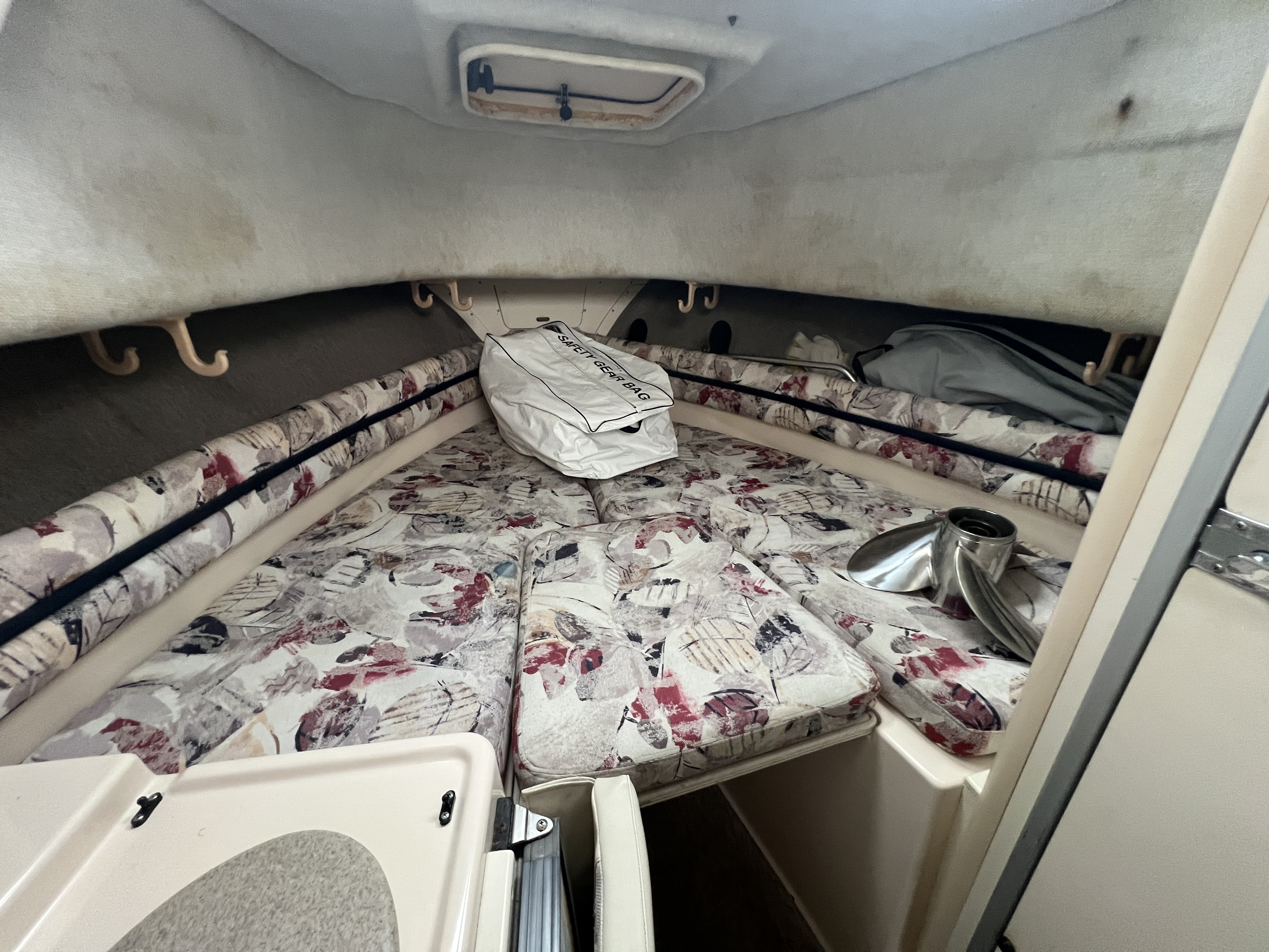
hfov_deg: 106.2
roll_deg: -0.8
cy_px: 476
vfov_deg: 89.9
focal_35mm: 13
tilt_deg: -24.1
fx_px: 477
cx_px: 634
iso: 250
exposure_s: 1/62
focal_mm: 1.57
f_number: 1.8
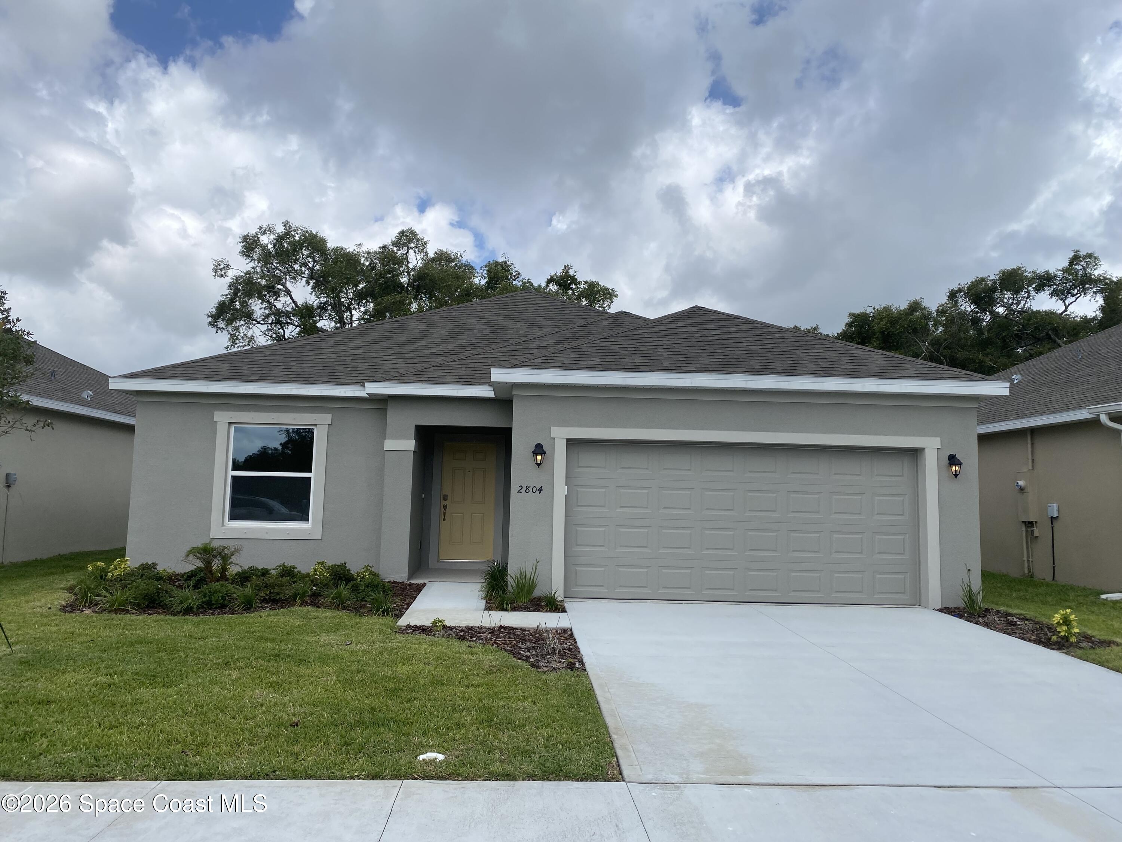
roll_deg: +0.3
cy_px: 421
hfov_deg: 67.3
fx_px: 843
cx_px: 561
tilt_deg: +4.9
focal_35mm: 26
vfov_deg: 53.1
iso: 32
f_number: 1.8
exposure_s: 1/3846
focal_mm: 4.25
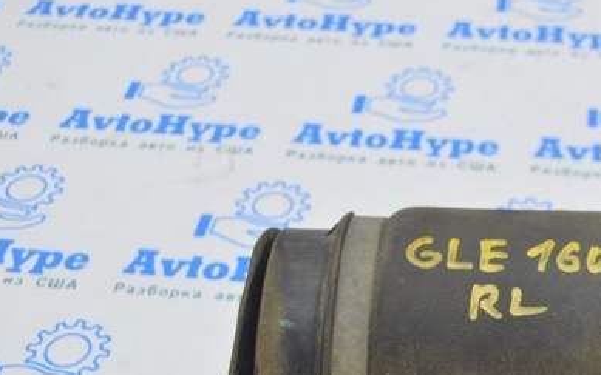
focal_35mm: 78
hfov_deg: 26.1
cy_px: 294
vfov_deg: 16.6
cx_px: 463
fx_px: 1275
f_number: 5.6
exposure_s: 1/20
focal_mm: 31
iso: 400
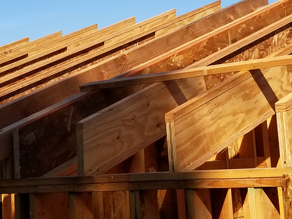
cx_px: 115
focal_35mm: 62
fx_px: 523
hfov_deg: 31.1
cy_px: 14
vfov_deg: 22.9
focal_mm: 4.25
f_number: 1.7
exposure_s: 1/2841
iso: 50
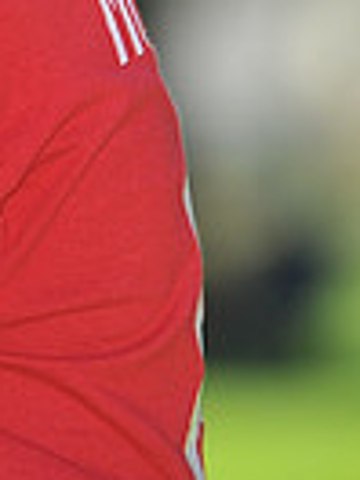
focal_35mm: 842
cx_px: -262
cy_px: -178
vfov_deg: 2.4
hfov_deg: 1.8
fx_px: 11676
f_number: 4.5
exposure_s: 1/800
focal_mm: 200
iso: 200
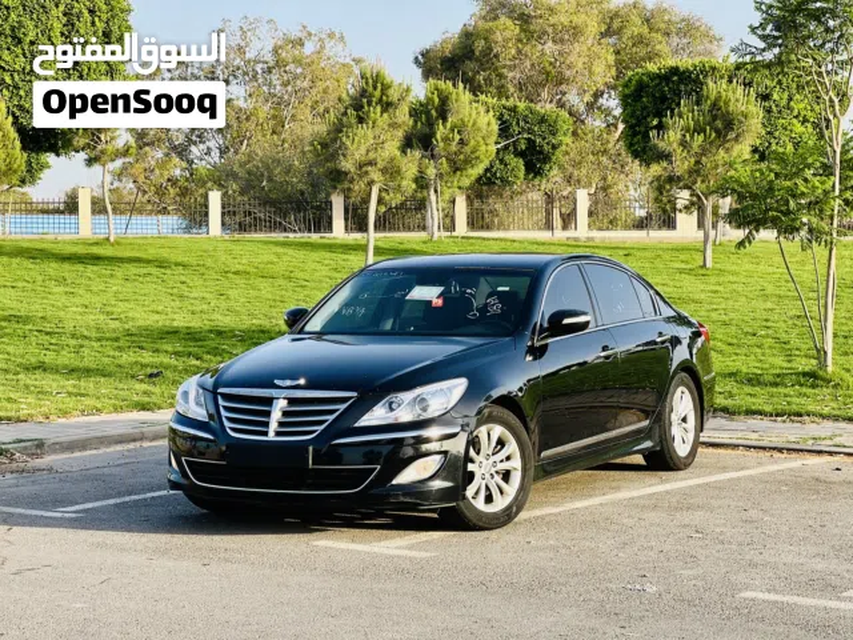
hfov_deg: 25.3
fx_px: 1897
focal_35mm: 77
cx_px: 426
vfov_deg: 19.1
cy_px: 320
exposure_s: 1/138
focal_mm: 9
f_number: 2.8
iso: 20
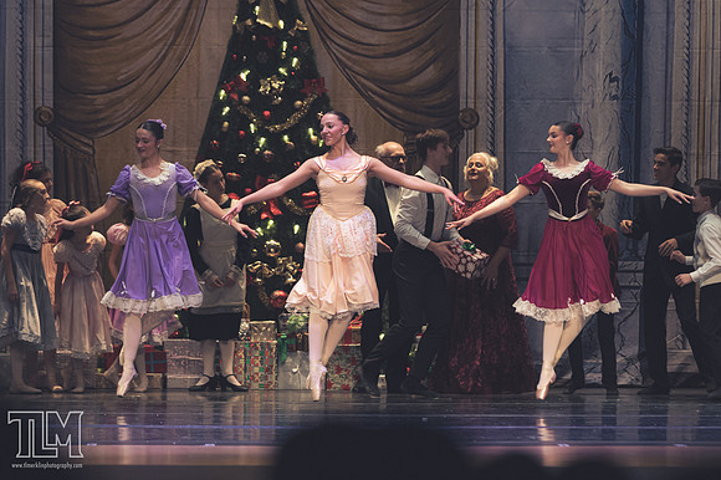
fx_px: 4804
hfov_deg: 8.6
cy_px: 240
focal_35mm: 240
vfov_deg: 5.7
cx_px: 360
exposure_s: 1/320
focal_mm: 160
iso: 640
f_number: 2.8
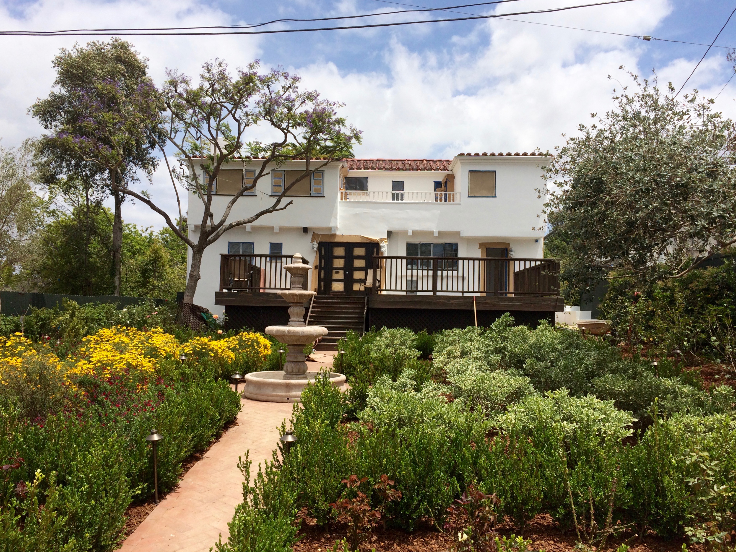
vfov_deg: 48.2
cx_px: 368
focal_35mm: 29
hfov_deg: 61.7
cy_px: 276
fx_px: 617
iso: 32
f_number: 2.2
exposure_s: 1/3425
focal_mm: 4.15
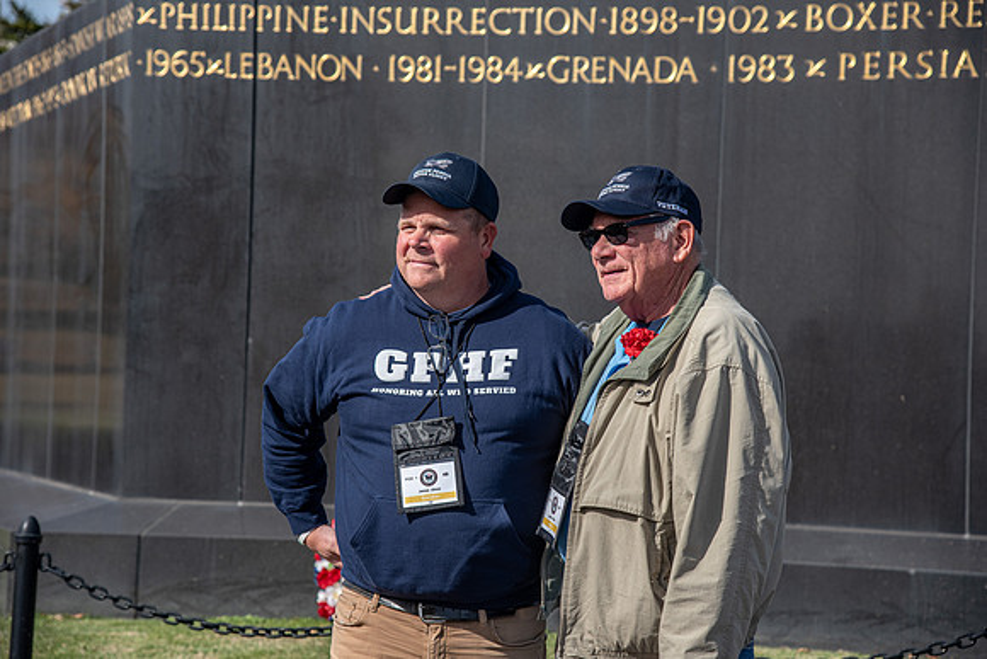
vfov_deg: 15.9
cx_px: 494
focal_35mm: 86
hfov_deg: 23.6
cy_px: 330
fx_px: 2358
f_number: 5.6
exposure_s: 1/1250
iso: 250
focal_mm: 86
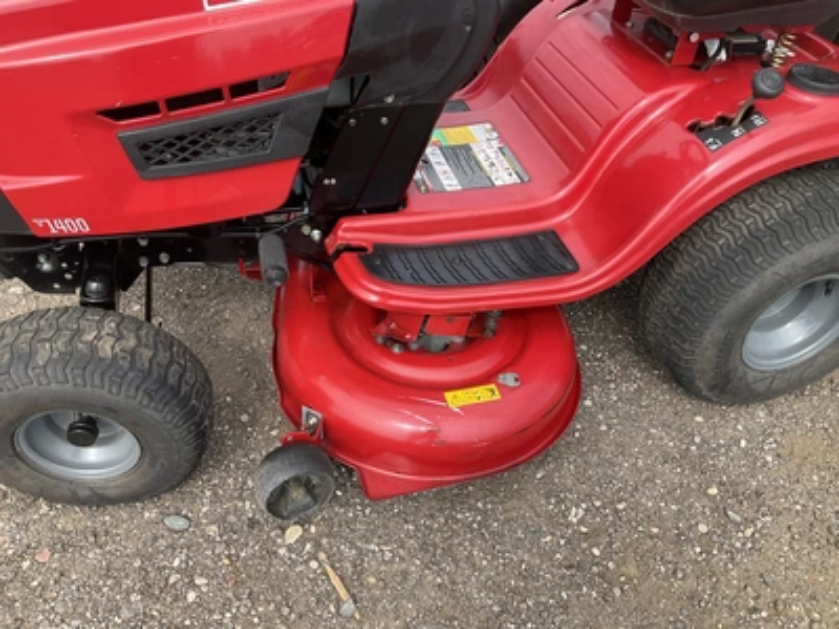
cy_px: 314
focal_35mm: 29
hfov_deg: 61.7
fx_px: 703
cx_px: 420
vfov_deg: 48.2
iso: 25
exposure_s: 1/514
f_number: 1.8
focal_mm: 3
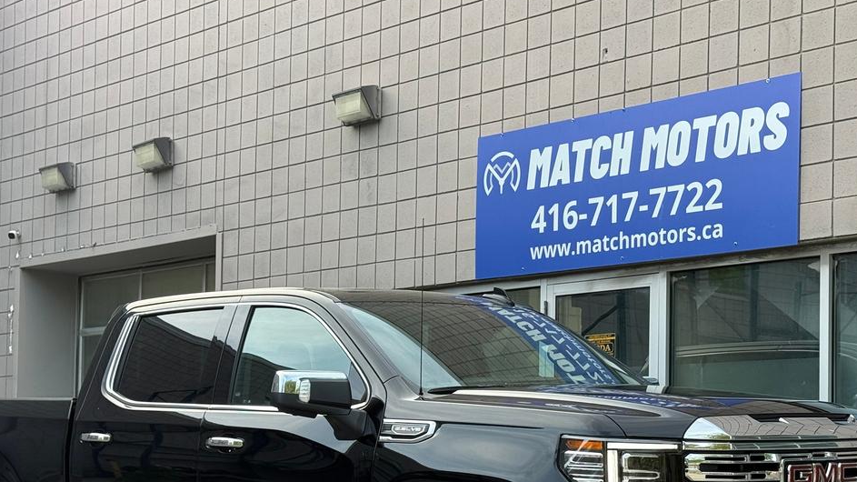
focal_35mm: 71
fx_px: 1613
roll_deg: -0.1
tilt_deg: +3.8
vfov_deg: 16.8
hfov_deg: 29.7
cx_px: 390
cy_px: 395
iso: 80
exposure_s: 1/699
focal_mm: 6.76
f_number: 1.78
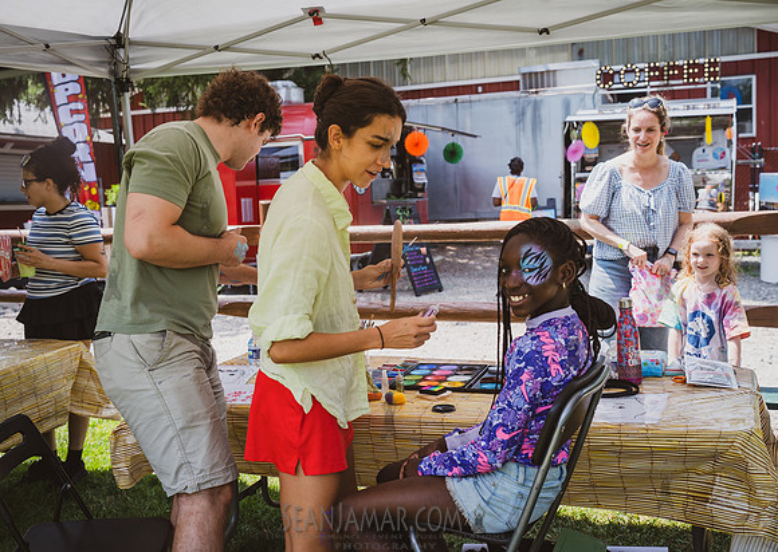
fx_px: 807
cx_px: 363
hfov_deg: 51.4
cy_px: 276
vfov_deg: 37.8
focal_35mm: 37
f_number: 4.5
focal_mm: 35
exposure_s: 1/800
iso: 400
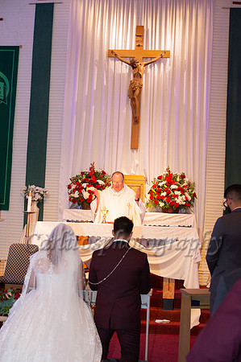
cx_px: 120
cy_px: 181
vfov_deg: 28.9
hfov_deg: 19.4
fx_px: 704
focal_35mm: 70
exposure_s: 1/60
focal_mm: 70
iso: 1250
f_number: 6.3
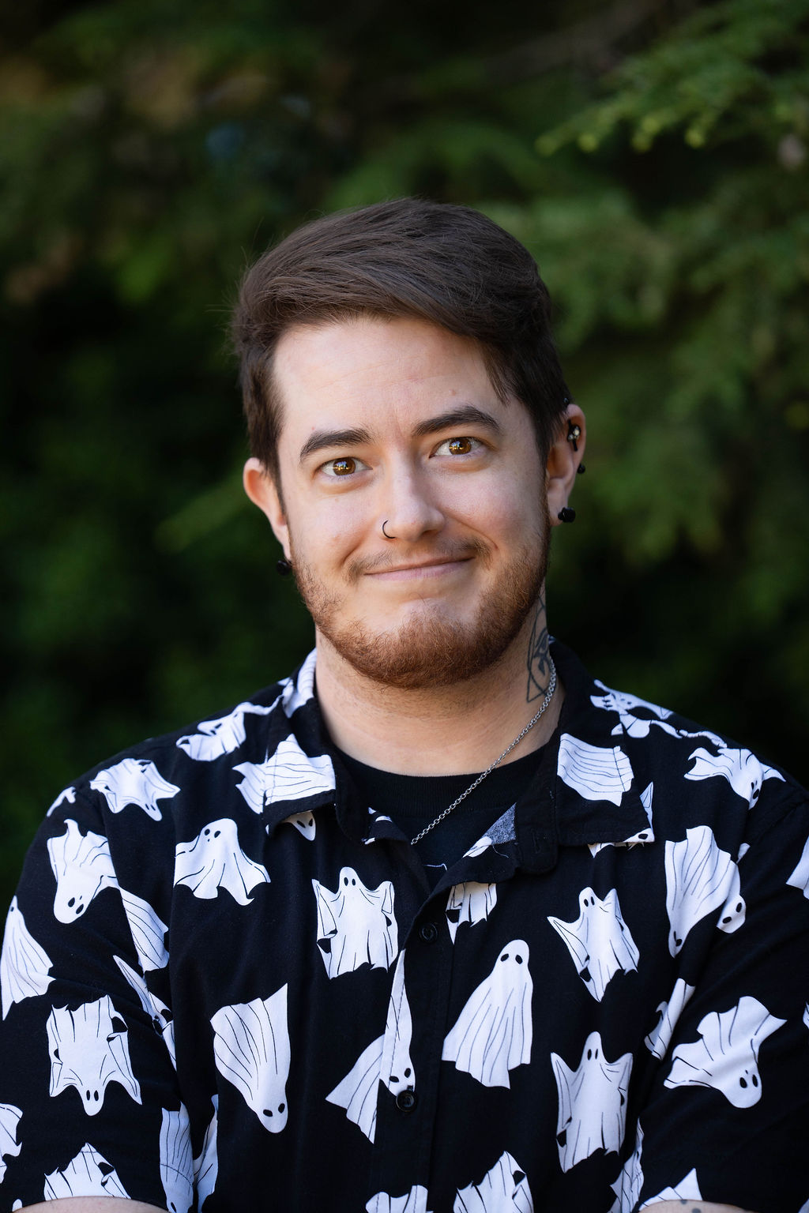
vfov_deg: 10.4
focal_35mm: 198
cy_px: 606
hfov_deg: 6.9
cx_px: 404
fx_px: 6674
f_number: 4
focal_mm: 198
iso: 400
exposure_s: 1/320
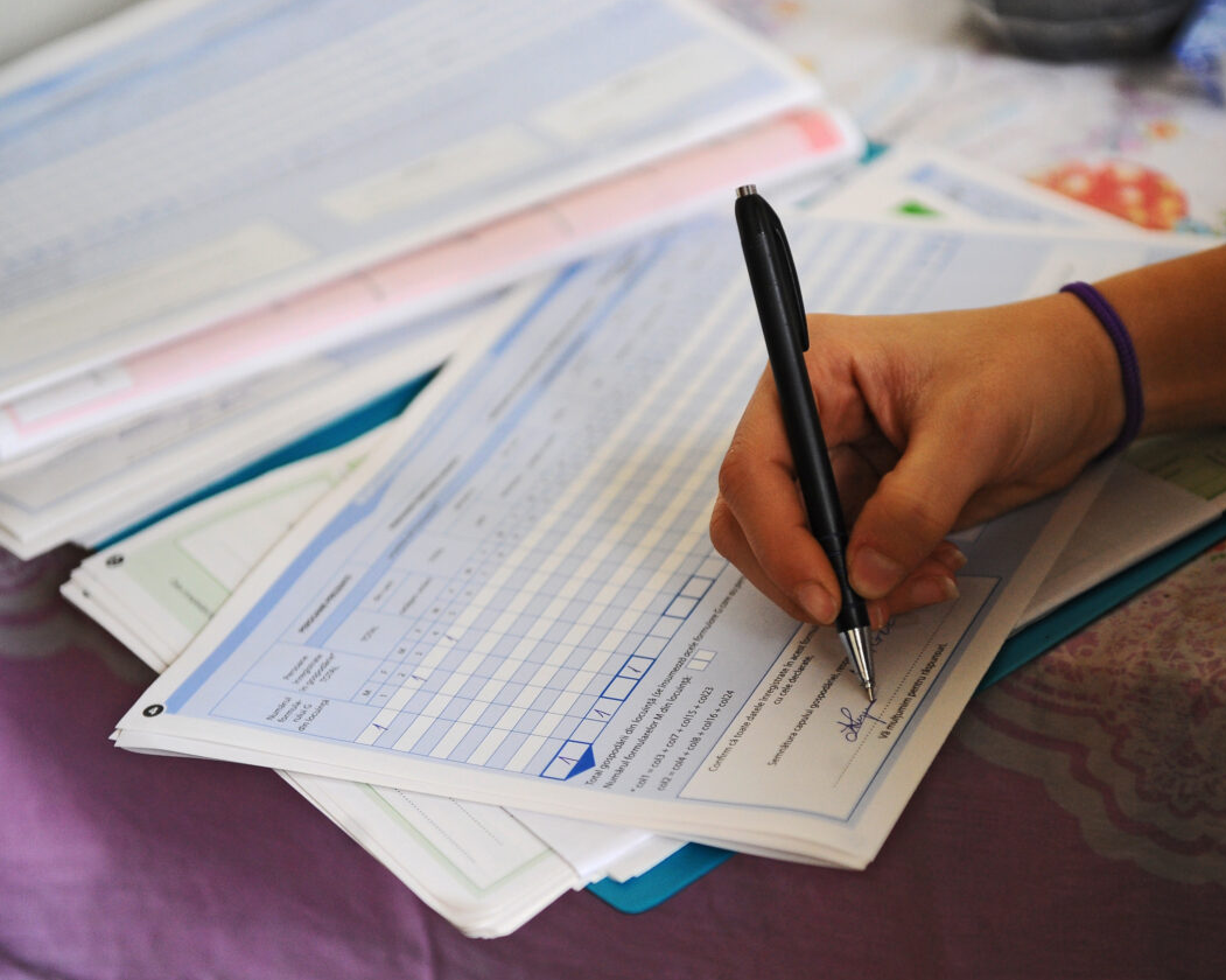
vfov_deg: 19.2
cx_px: 691
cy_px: 486
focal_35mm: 80
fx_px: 2902
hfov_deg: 23.8
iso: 1000
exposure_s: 1/125
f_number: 2.8
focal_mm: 70
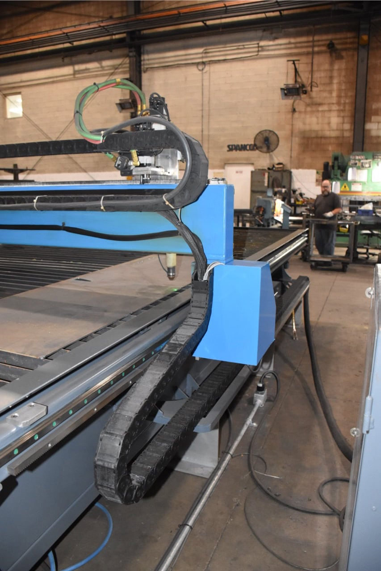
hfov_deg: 47.9
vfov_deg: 67.4
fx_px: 429
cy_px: 286
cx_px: 190
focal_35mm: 27
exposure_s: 1/60
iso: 3200
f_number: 3.5
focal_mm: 18
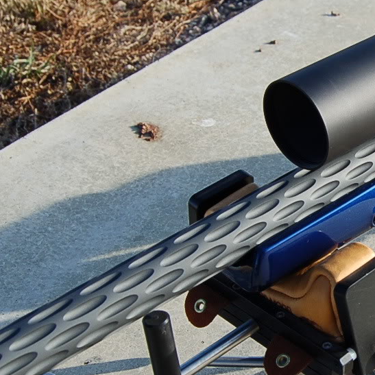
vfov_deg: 22.5
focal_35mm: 77
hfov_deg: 21.4
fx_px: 944
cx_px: 405
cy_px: 185
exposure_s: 1/200
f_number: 7.1
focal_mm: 22
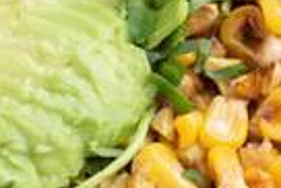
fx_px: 2649
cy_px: 161
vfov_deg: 4.1
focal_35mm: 339
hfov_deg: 6.1
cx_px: 164
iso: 100
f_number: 13
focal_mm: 70
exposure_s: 1/200
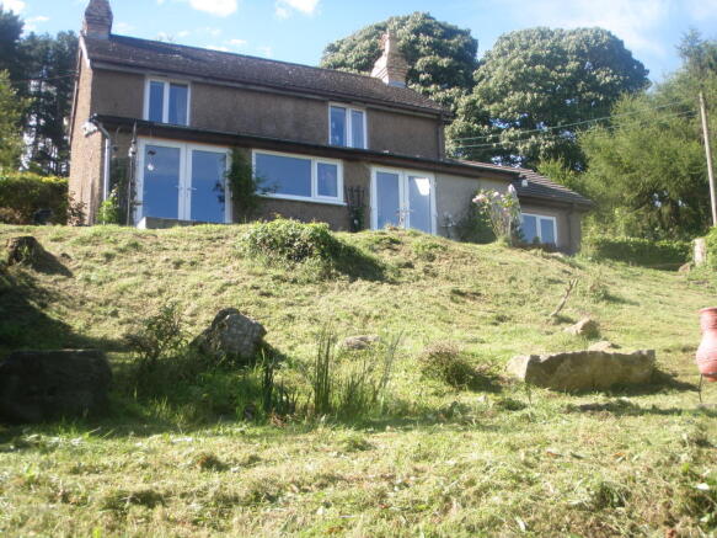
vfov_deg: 37.7
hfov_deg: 49.0
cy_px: 269
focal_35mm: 38
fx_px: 787
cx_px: 358
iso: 50
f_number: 3.5
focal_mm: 6.7
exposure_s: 1/125
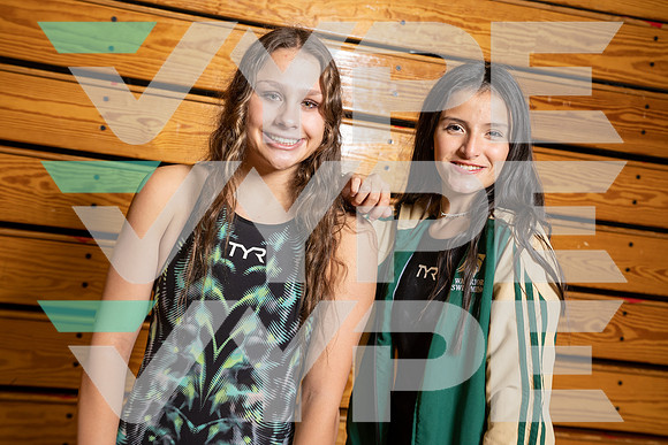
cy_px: 222
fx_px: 742
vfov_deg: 33.4
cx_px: 334
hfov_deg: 48.4
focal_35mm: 40
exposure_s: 1/250
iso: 640
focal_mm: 40
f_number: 5.6
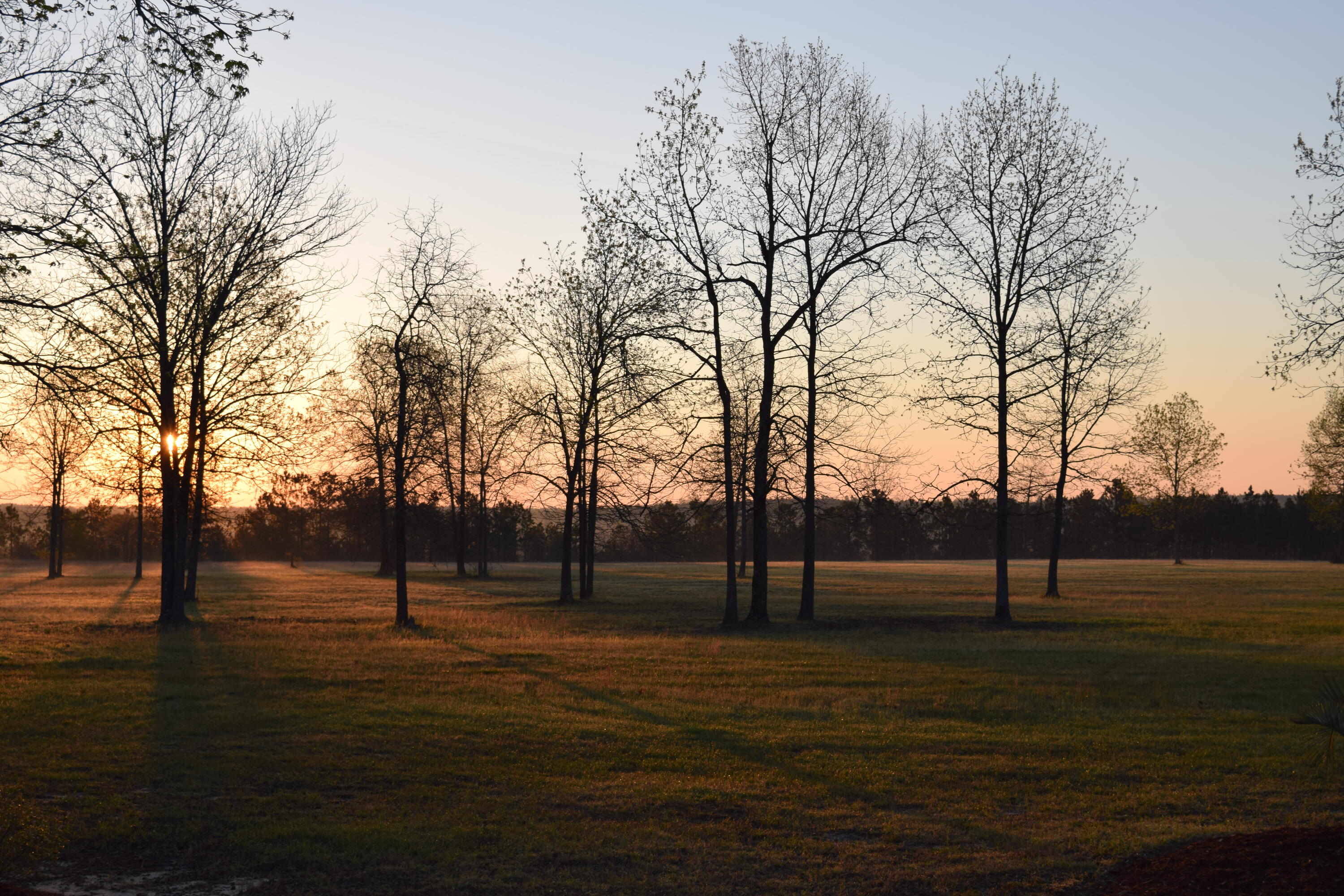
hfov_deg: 38.9
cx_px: 672
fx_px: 1904
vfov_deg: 26.5
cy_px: 448
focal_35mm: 51
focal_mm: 34
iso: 100
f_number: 6.3
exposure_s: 1/160
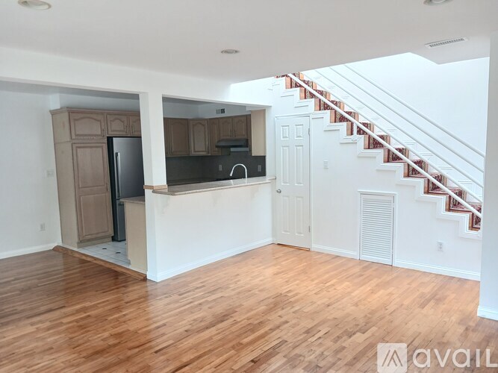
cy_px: 186
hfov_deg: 65.3
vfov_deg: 51.3
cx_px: 249
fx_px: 388
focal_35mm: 27
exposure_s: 1/50
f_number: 1.8
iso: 160
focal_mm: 4
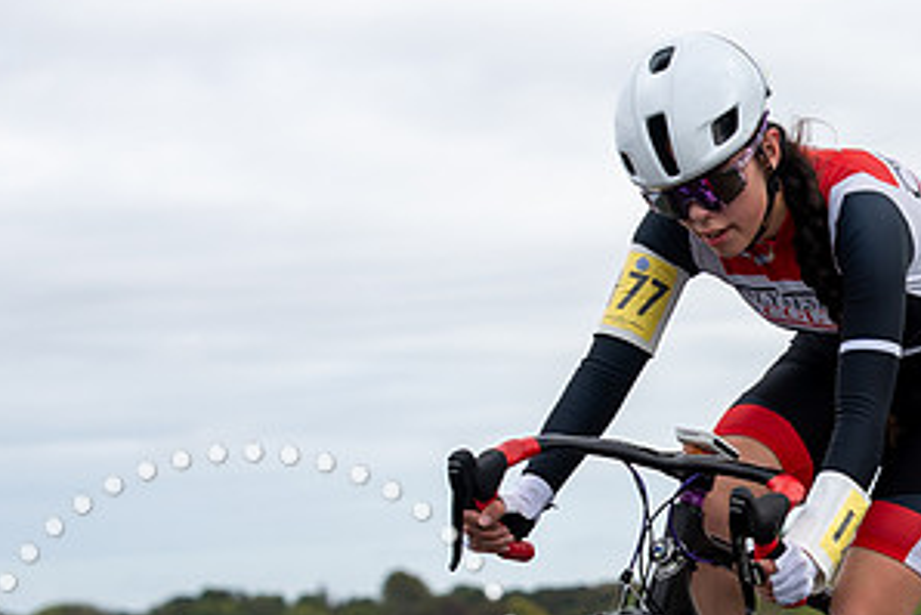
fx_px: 4479
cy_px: 605
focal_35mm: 175
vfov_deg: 7.8
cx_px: 1136
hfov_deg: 11.5
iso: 100
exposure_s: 1/1000
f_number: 3.5
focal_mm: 62
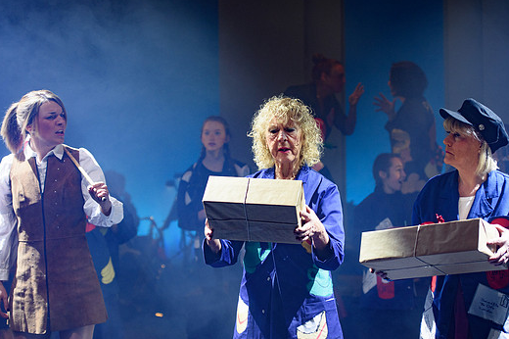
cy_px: 170
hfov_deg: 23.4
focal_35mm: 87
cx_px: 263
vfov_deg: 15.7
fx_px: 1229
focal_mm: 78
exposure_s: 1/160
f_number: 2.8
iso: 800
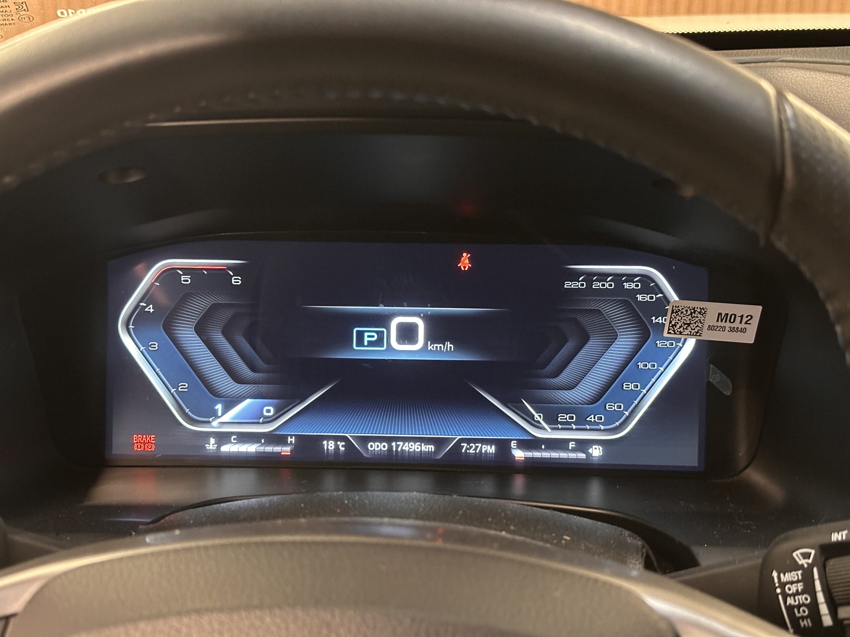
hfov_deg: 39.7
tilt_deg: -21.5
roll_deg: +0.5
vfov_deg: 30.3
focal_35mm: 48
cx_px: 425
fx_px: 1179
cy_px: 318
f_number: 1.78
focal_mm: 6.86
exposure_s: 1/25
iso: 640
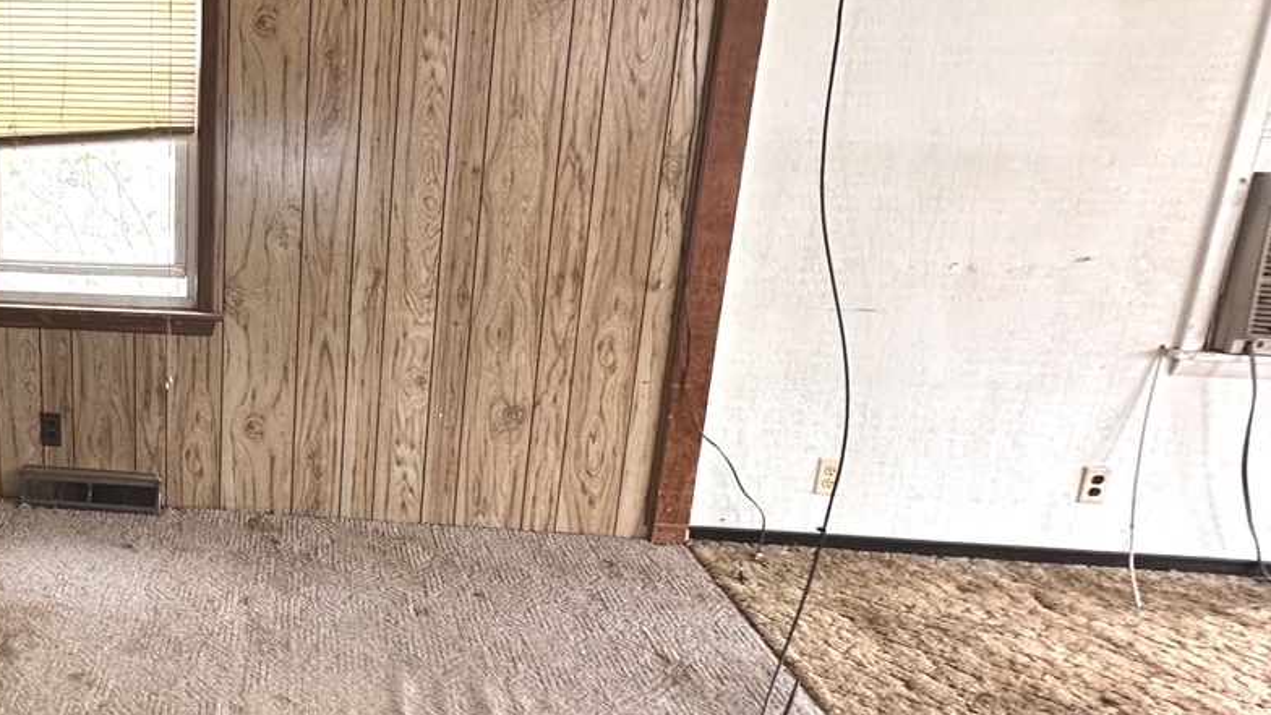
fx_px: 944
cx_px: 185
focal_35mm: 28
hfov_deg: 60.1
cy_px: 321
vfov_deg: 41.4
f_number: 2.2
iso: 320
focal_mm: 2.22
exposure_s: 1/72
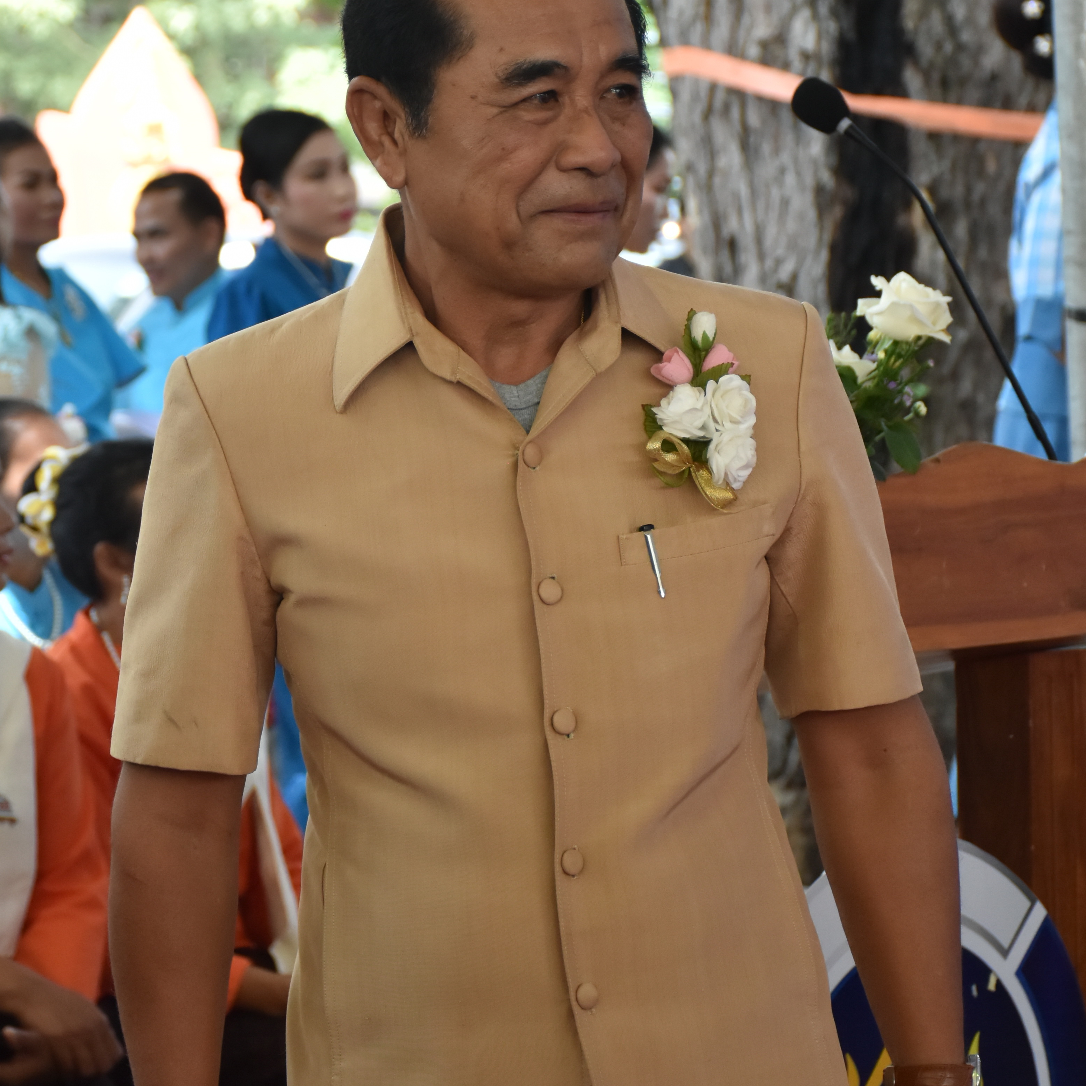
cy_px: 391
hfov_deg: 11.4
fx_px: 5431
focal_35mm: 153
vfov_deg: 11.4
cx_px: 493
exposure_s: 1/400
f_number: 5
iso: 800
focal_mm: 62
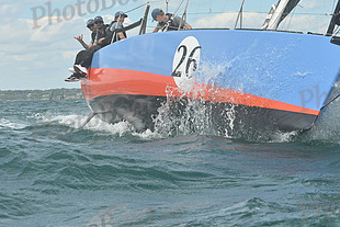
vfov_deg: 10.4
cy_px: 42
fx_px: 1238
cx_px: 242
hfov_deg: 15.6
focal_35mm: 131
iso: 320
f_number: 8
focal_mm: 70
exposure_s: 1/1250
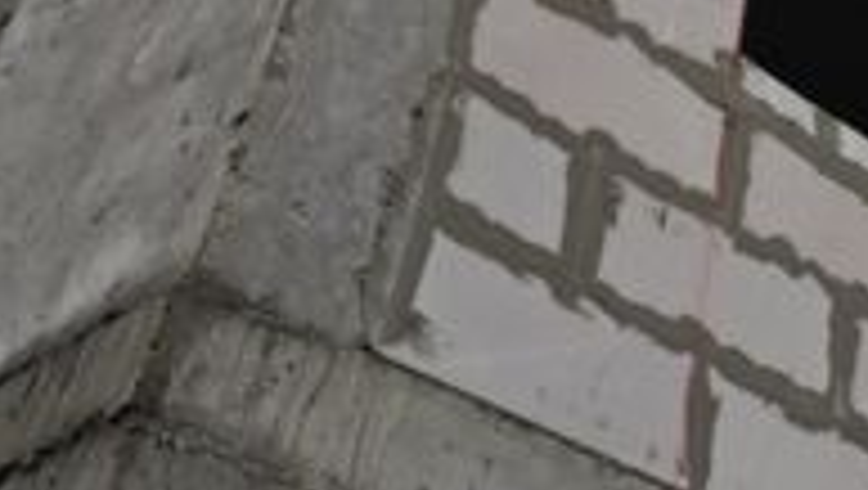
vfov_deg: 13.5
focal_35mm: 84
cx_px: 1064
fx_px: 1935
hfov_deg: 23.0
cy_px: -256
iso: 200
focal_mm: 6.72
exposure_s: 1/200
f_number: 1.7
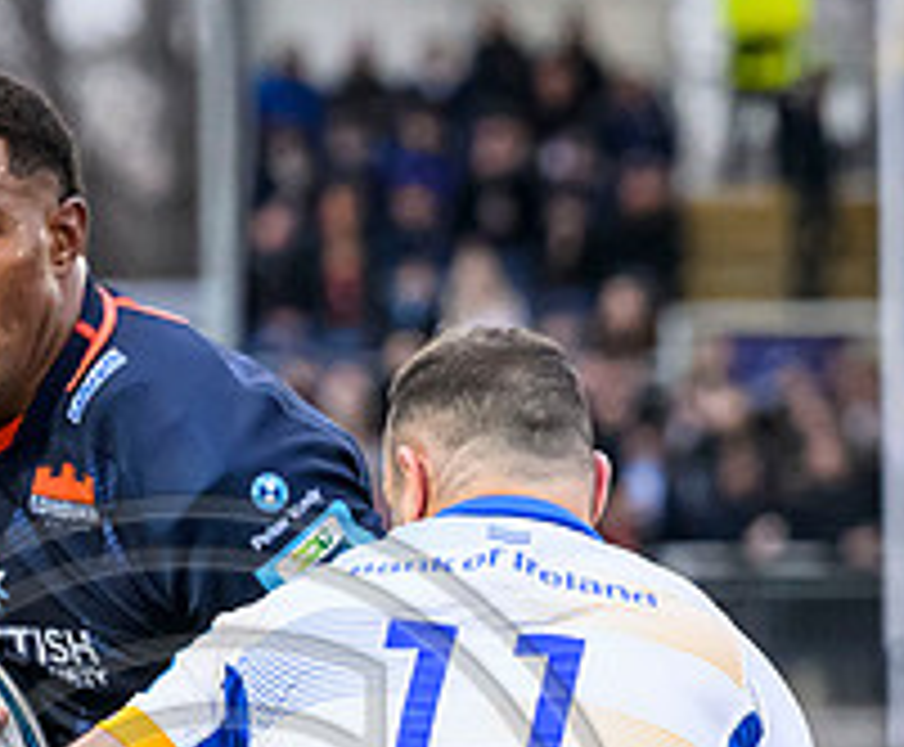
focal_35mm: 705
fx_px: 19103
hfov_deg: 2.7
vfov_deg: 2.2
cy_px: 567
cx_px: 265
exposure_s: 1/800
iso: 4000
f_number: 4.5
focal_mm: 165
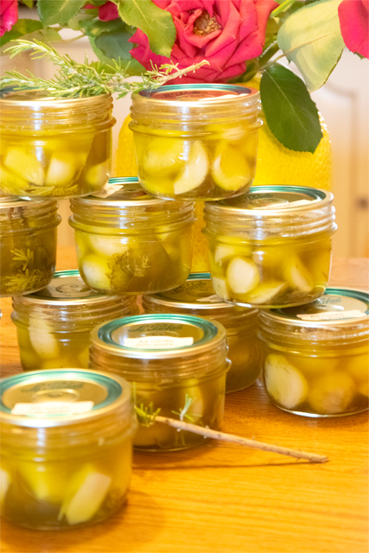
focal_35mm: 99
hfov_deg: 13.8
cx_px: 184
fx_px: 1521
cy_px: 276
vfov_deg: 20.6
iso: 2000
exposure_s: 1/13
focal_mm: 66
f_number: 6.3
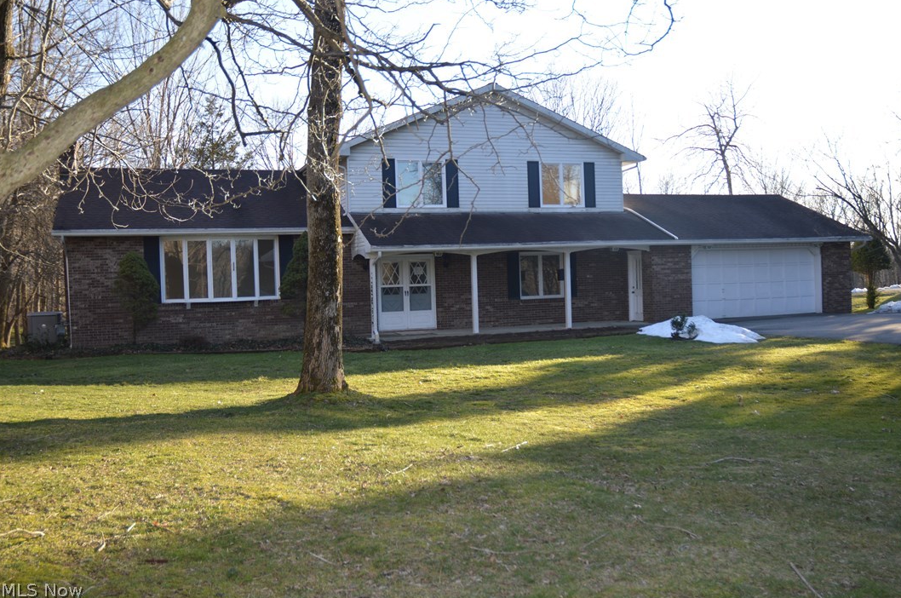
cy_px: 296
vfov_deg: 35.8
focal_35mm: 37
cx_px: 459
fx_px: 925
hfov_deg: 52.0
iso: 100
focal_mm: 24
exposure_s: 1/200
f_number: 4
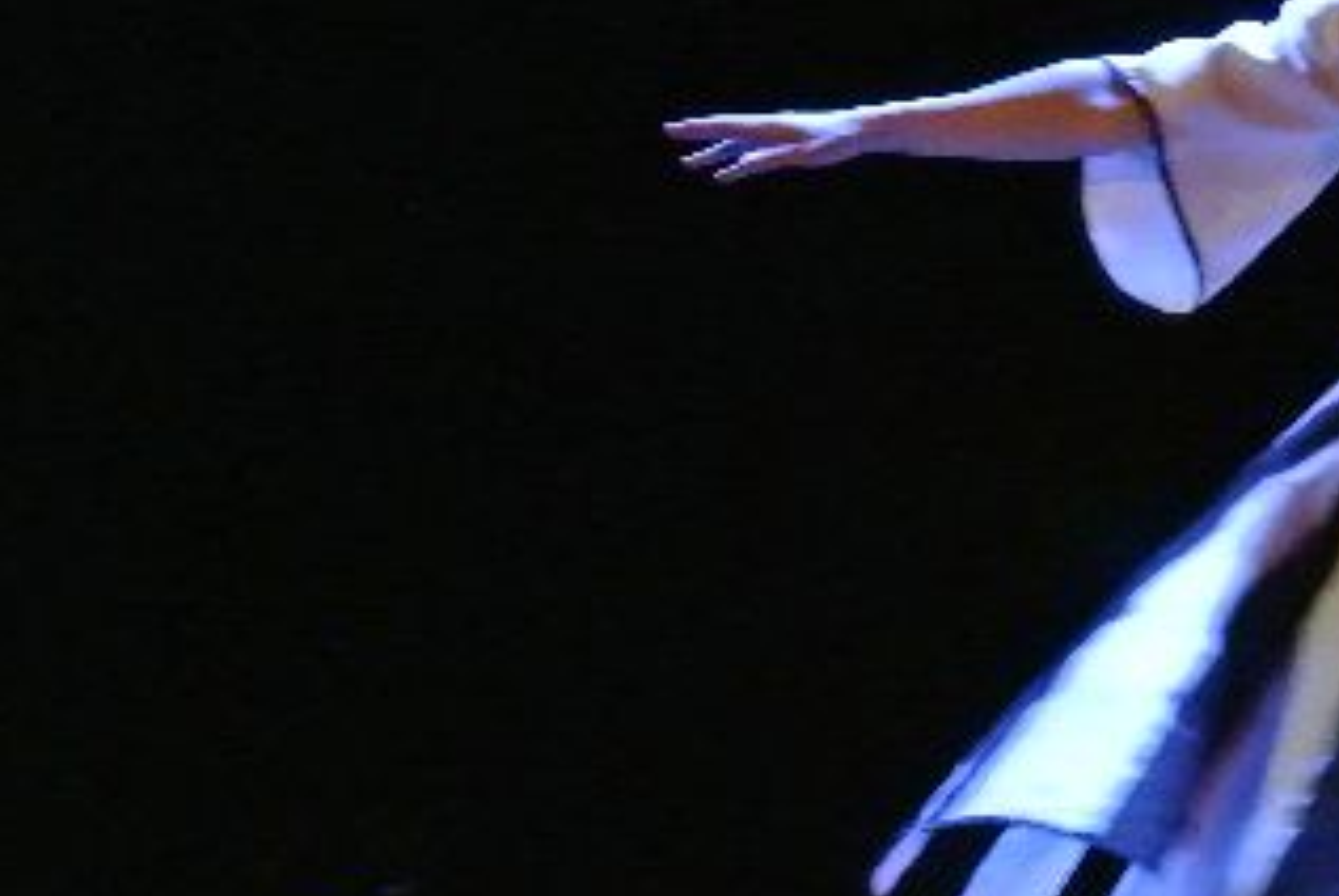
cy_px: 374
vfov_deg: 5.3
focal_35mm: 260
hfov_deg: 7.9
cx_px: 1538
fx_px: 9679
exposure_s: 1/80
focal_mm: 38.5
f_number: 4
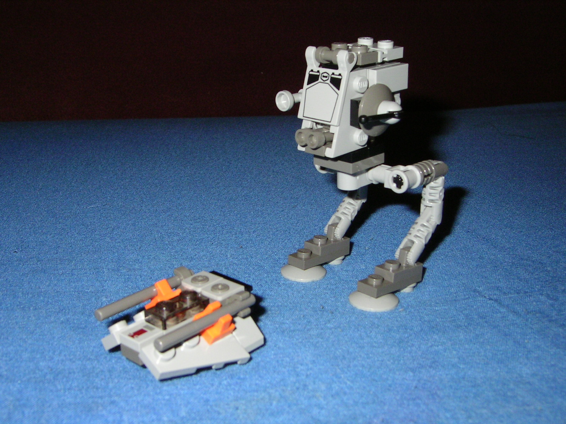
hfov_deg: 44.8
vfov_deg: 34.3
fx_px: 687
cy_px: 212
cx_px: 283
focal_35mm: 42
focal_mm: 6.6
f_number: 5.4
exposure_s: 1/35.4
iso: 100
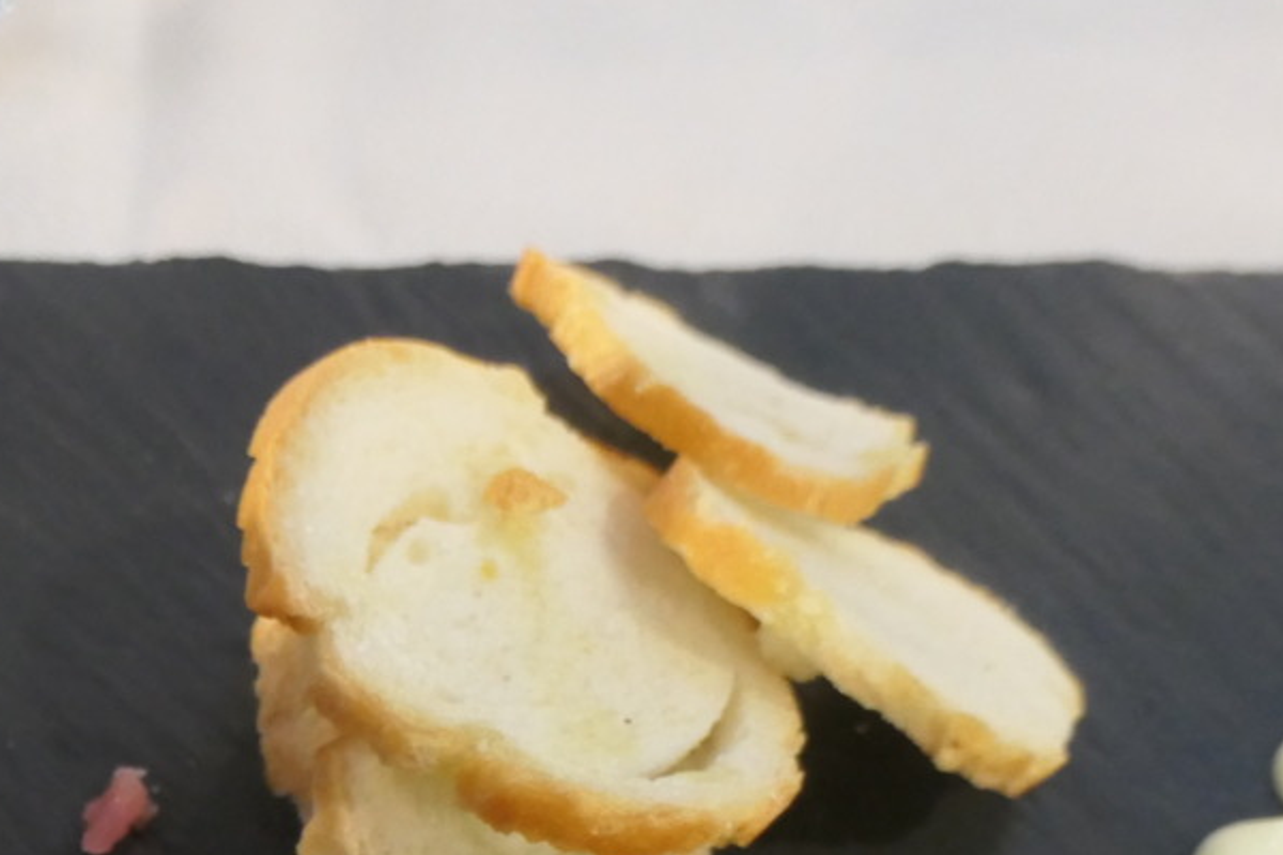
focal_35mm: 60
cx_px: 306
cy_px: 992
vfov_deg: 21.2
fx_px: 2138
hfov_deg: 32.7
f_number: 3.3
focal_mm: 8.8
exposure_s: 1/25
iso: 1600
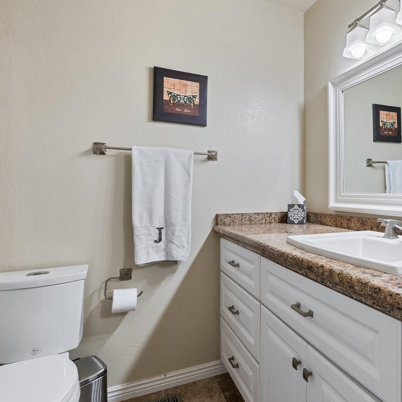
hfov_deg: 66.4
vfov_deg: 69.0
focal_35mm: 22
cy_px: 196
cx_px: 279
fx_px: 293
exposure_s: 1/20
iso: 250
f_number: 8
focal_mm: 10.8
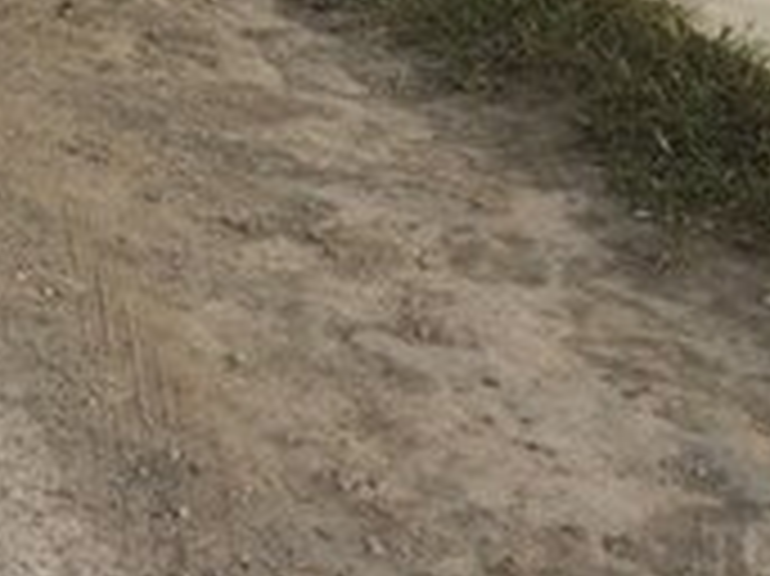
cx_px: -423
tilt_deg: -3.5
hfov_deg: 16.0
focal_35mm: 112
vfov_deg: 12.1
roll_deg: +0.1
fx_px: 2490
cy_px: -484
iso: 32
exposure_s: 1/873
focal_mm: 4.15
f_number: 2.2
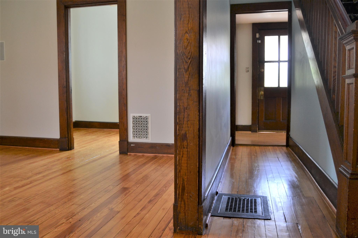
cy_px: 119
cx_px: 179
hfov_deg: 67.4
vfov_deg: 47.9
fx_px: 268
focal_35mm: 27
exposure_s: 1/80
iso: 400
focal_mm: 18
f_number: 4.5
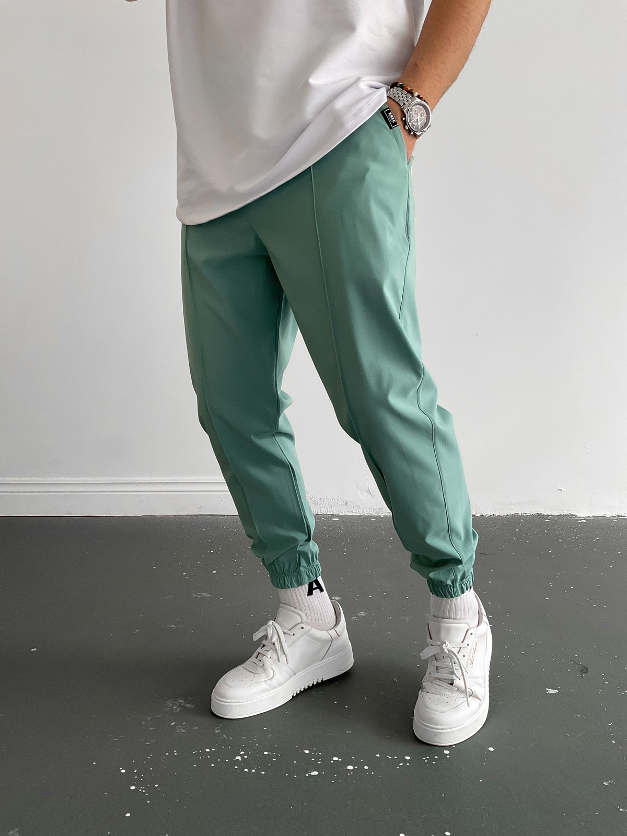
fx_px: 700
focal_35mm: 29
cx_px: 314
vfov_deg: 61.7
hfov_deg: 48.2
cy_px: 418
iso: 64
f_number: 1.8
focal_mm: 3
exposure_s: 1/80
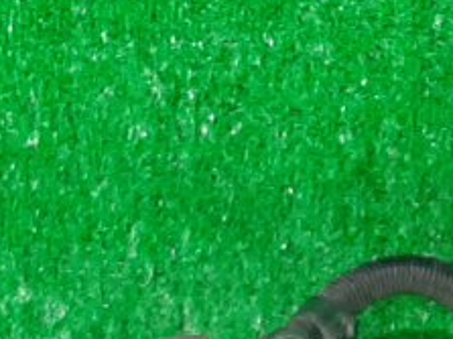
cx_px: 14
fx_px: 2197
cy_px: 942
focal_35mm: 168
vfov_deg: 7.9
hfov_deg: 11.7
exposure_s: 1/50
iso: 179
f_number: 1.7
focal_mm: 3.93
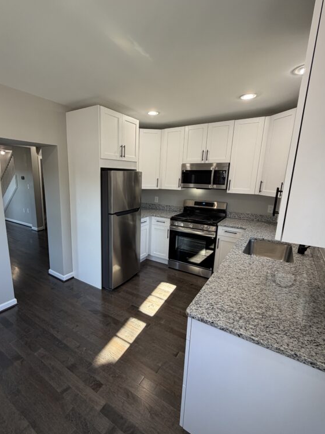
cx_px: 130
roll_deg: -0.6
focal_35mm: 17
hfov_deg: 73.9
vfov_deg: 91.0
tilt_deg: -11.1
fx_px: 213
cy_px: 222
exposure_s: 1/120
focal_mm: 2.22
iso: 200
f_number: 2.2
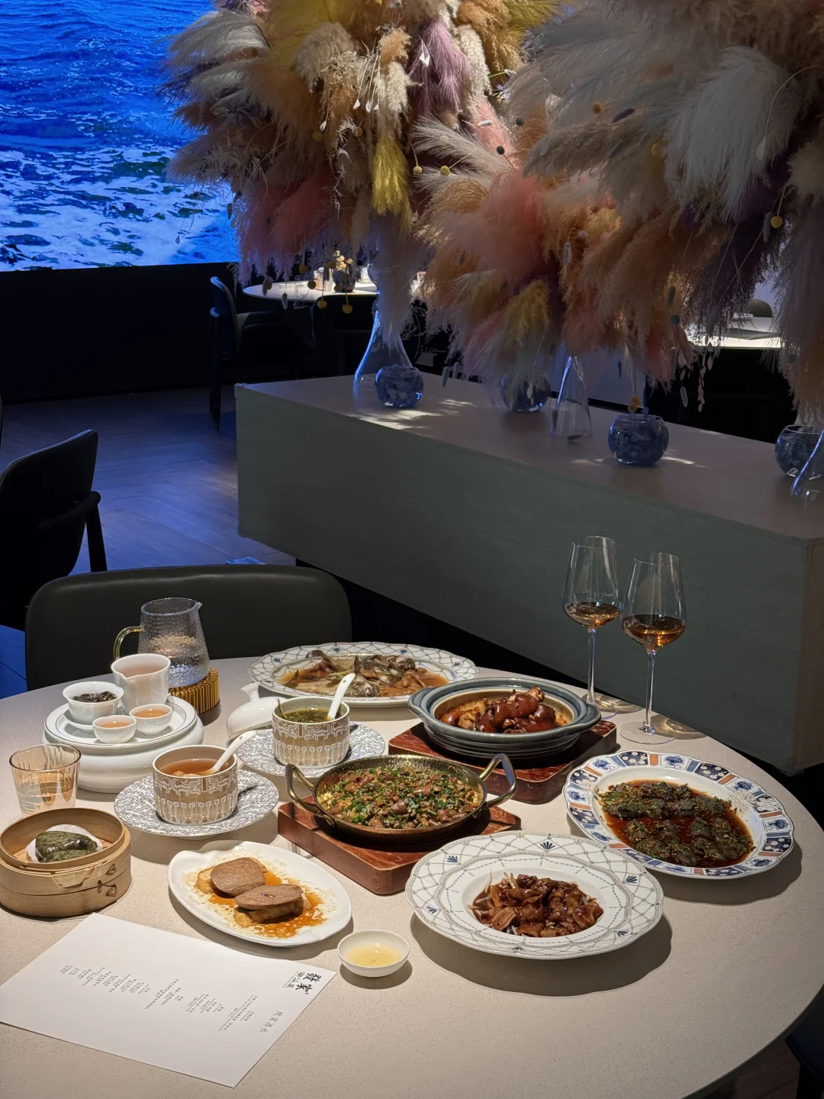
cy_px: 550
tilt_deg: -14.3
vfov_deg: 39.7
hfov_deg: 30.3
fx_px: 1523
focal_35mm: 48
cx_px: 412
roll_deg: -0.2
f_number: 1.78
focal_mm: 6.76
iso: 100
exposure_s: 1/69
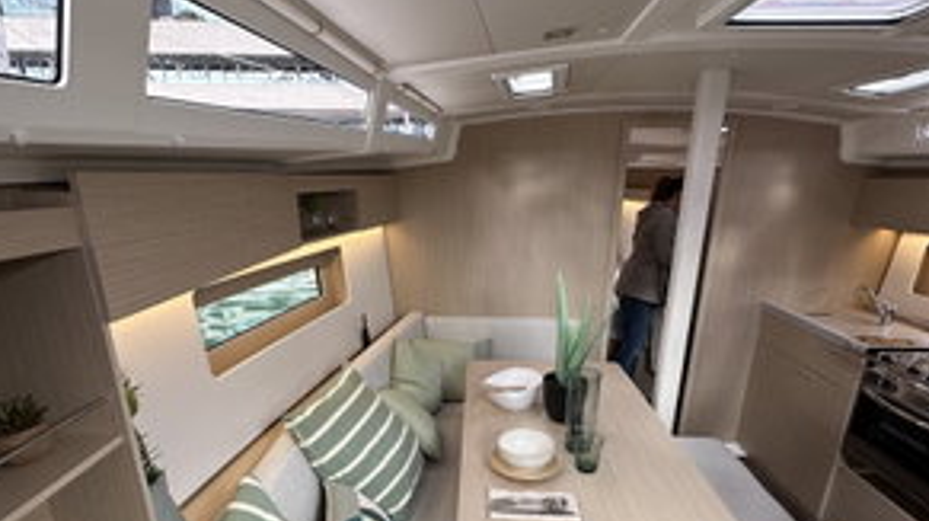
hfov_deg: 83.9
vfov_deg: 52.0
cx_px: 460
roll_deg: -0.6
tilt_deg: -18.1
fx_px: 517
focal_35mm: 21
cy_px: 364
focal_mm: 2.22
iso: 64
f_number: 2.2
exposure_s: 1/99
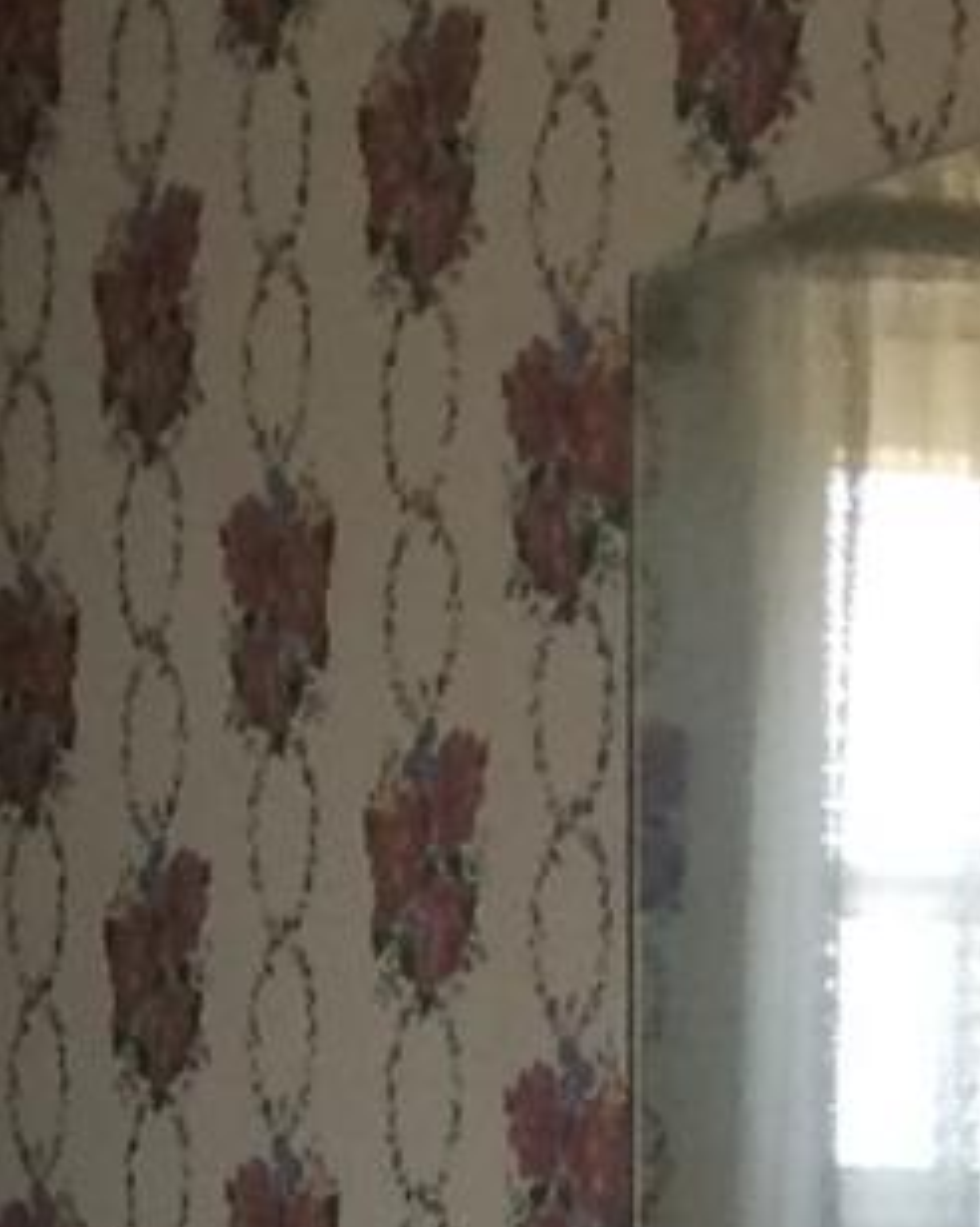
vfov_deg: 8.9
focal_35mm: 184
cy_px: 3426
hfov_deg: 8.4
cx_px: 367
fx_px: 6678
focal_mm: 4.15
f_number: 2.2
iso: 80
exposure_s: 1/30
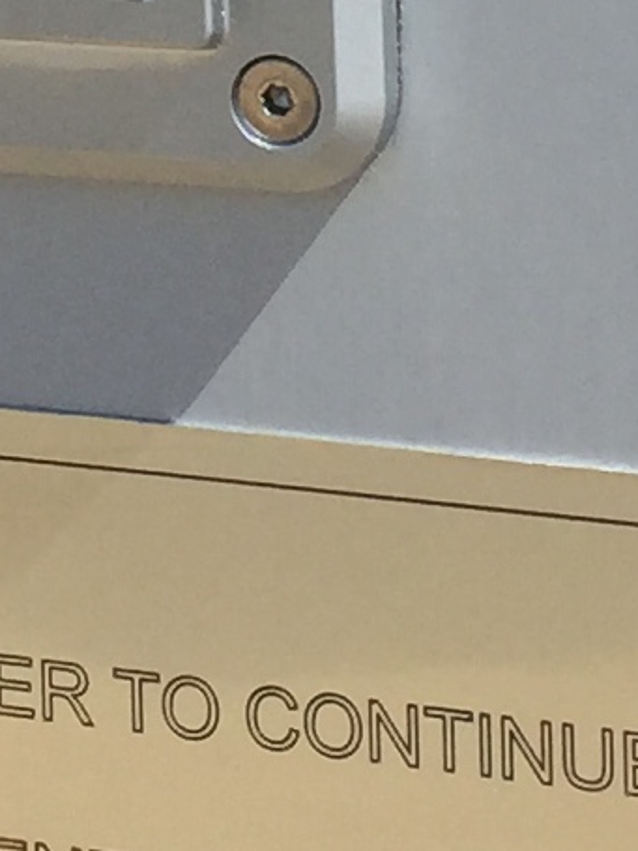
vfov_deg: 9.1
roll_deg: +0.8
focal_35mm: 208
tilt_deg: -1.1
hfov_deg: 7.1
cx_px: -30
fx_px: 5114
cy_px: -660
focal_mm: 4.15
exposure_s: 1/3049
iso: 32
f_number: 2.2
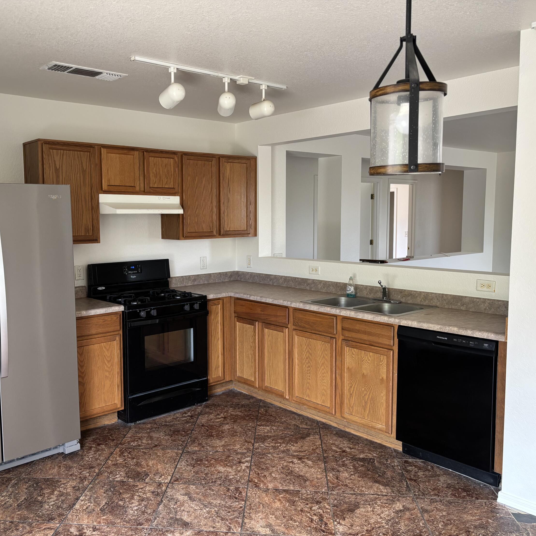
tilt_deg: -5.0
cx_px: 219
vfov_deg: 52.5
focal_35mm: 31
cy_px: 269
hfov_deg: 52.2
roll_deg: +0.7
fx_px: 543
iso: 100
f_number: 1.6
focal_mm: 5.96
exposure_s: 1/121
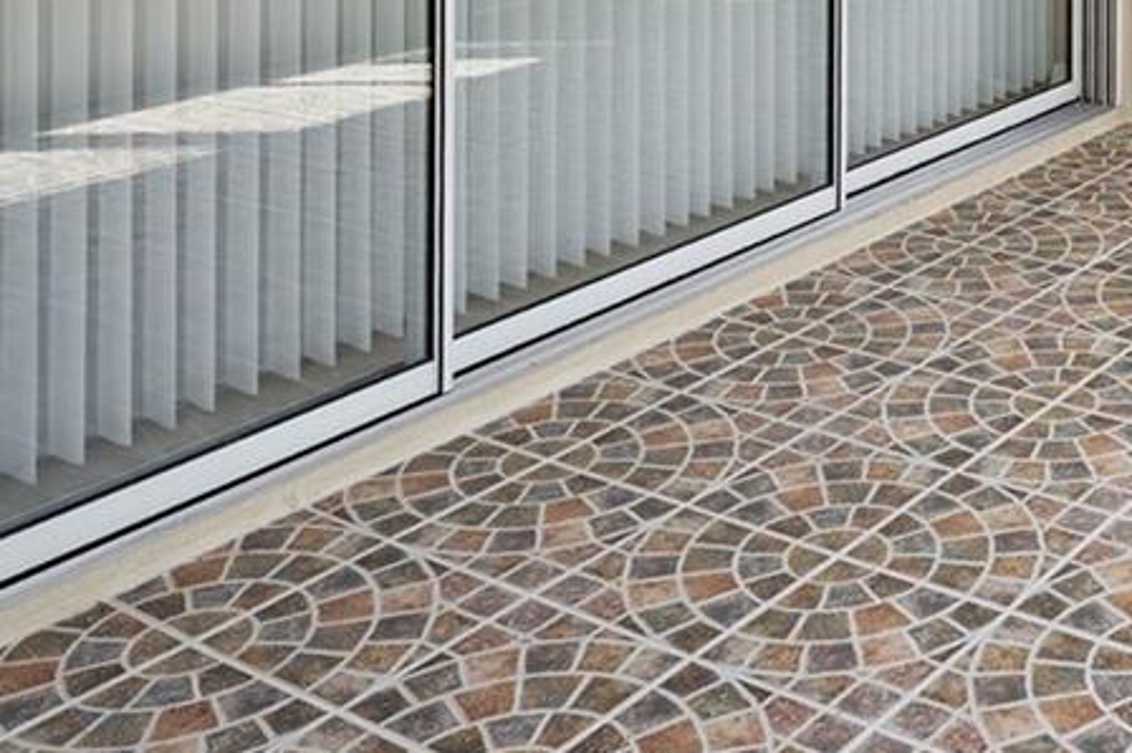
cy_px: -523
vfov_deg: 20.7
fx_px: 1571
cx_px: 1152
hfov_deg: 35.5
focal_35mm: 50
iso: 500
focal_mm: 14
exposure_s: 1/100
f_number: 7.1
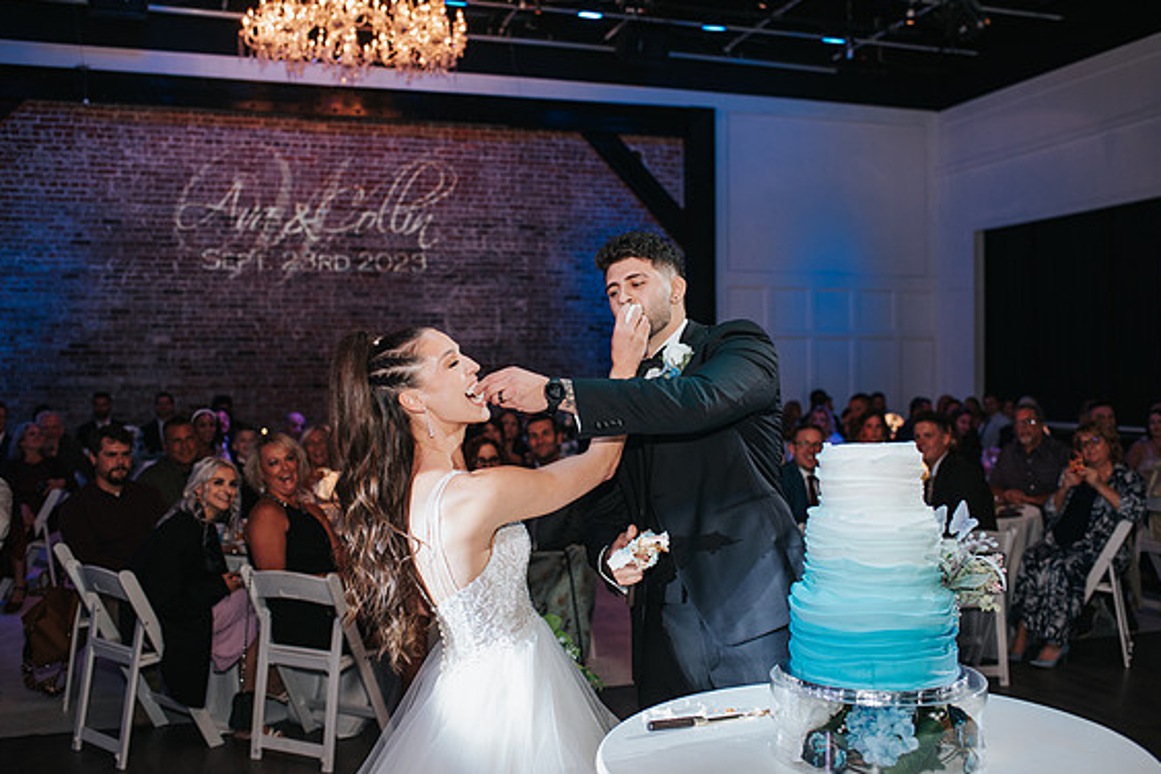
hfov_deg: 53.1
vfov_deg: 36.9
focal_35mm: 36
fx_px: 1161
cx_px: 583
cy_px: 378
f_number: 2.8
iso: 1000
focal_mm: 35
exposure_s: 1/200
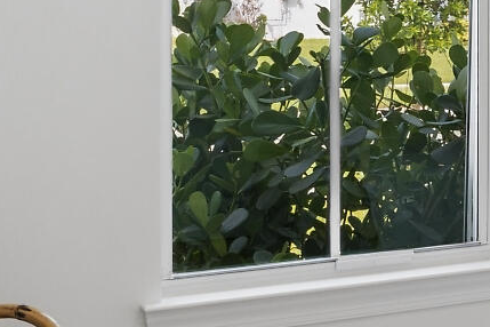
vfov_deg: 13.1
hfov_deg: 16.9
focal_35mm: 102
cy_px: -39
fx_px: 1391
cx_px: 850
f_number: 8
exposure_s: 1/13
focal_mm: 14.6
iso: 200
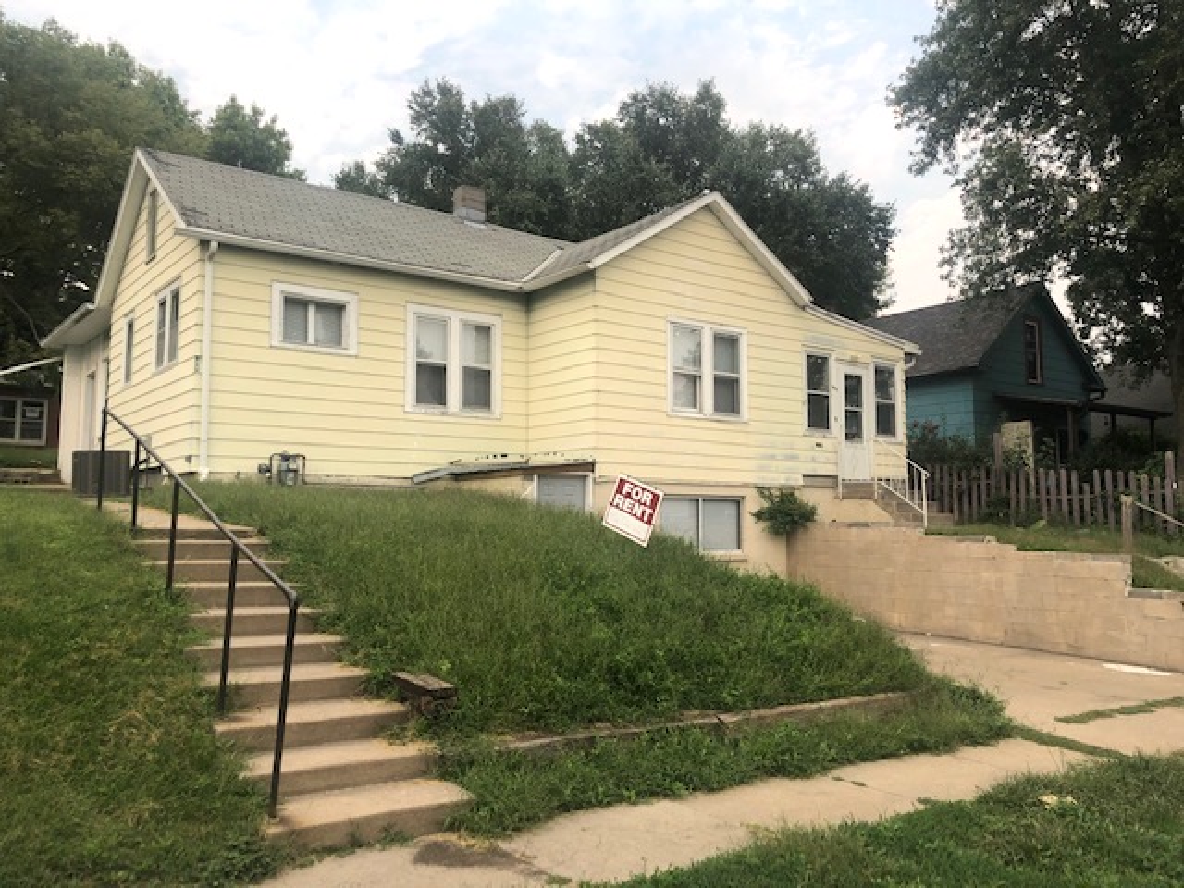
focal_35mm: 28
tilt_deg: +6.2
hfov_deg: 63.4
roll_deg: -0.2
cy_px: 444
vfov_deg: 49.7
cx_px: 592
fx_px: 958
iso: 20
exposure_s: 1/331
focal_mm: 4
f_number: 1.8
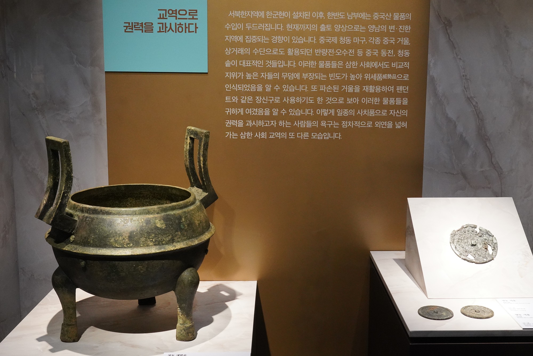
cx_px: 266
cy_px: 178
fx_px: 563
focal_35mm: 38
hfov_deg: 50.7
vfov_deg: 35.1
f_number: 10
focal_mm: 38
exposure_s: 1/100
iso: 6400
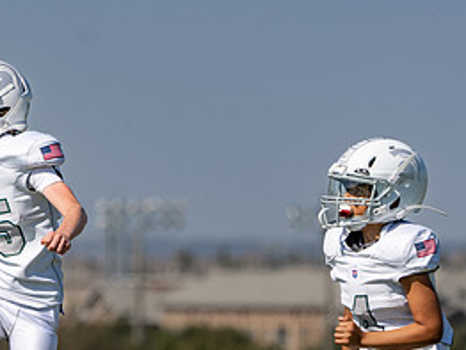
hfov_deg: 2.8
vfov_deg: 2.1
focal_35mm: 697
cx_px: 70
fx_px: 9392
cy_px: 304
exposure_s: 1/1250
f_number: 5.6
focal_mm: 282
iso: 100
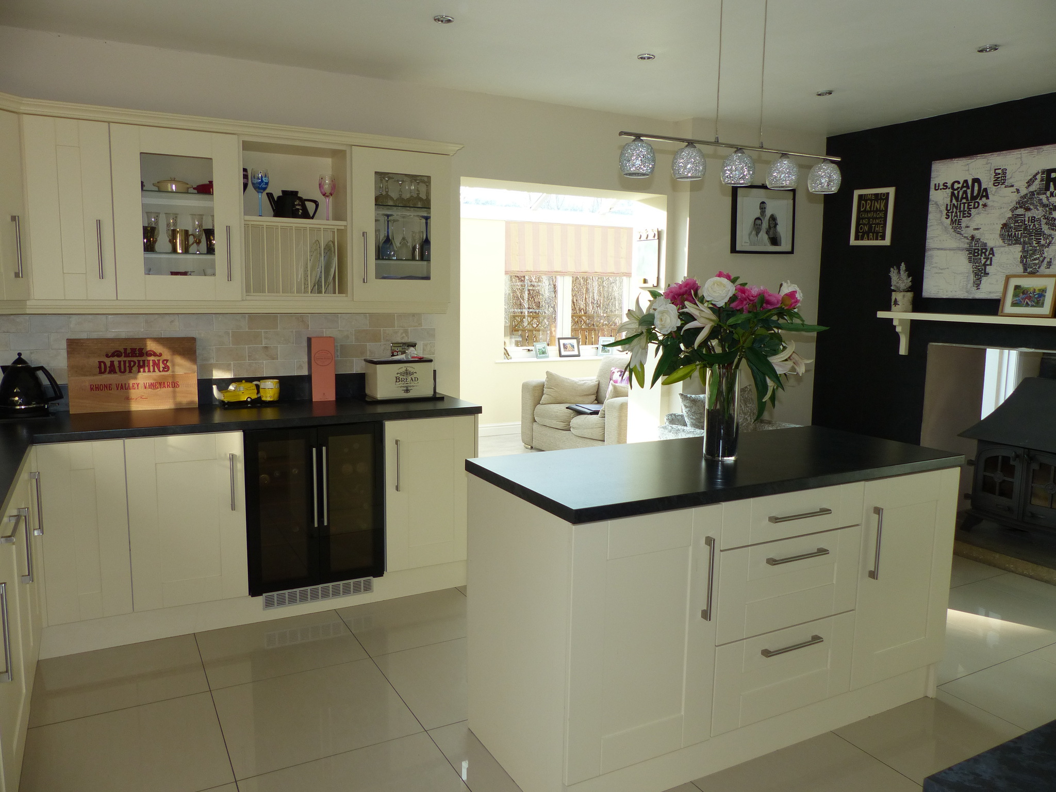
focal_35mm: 25
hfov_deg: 69.4
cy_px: 396
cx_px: 528
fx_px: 763
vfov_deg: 54.9
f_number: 2.8
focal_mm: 4.5
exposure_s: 1/100
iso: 100
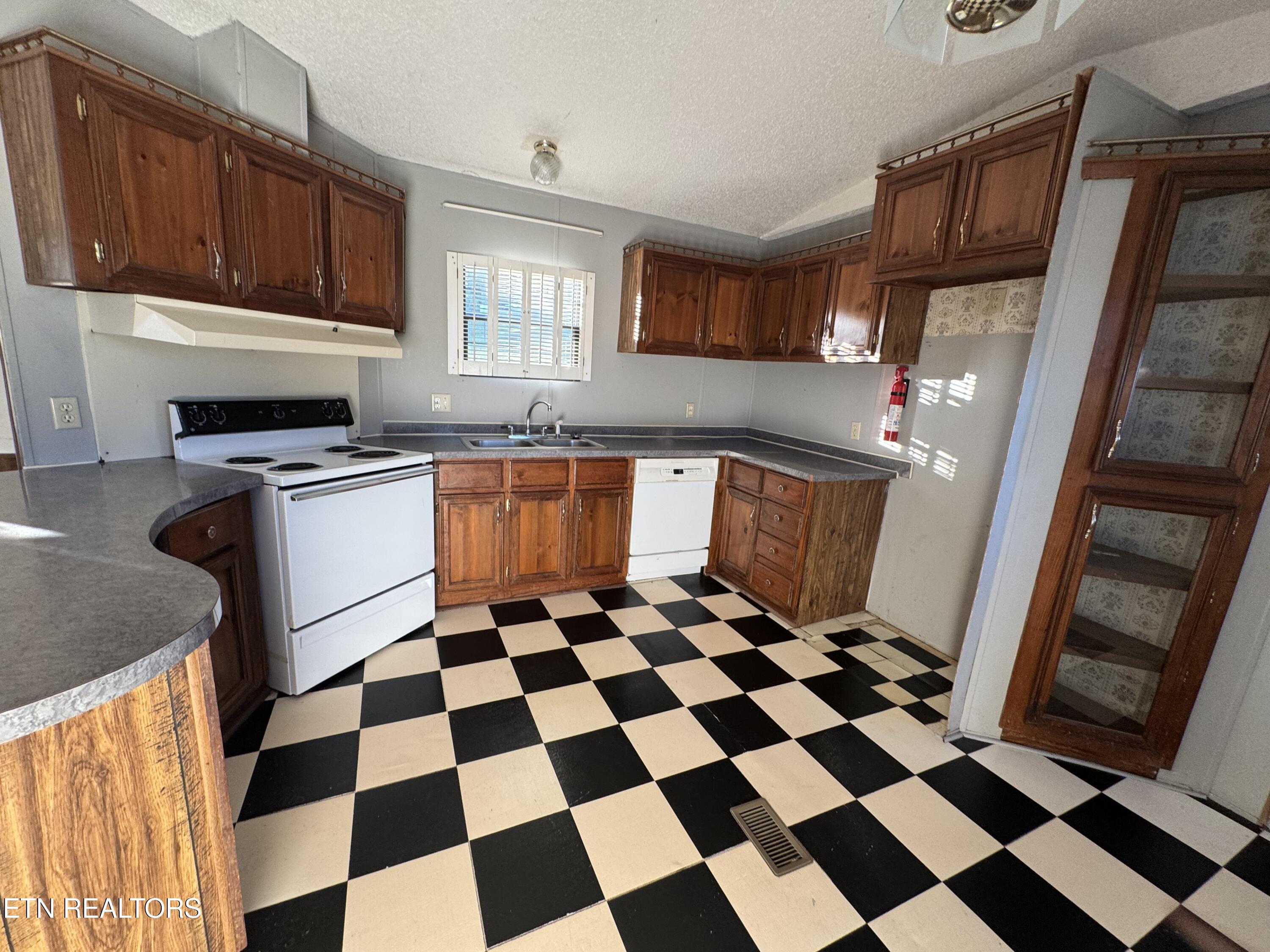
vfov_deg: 85.7
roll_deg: -3.8
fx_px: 514
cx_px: 635
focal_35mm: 14
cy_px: 476
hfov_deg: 102.1
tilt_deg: -12.4
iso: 125
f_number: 2.2
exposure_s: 1/60
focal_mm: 2.22
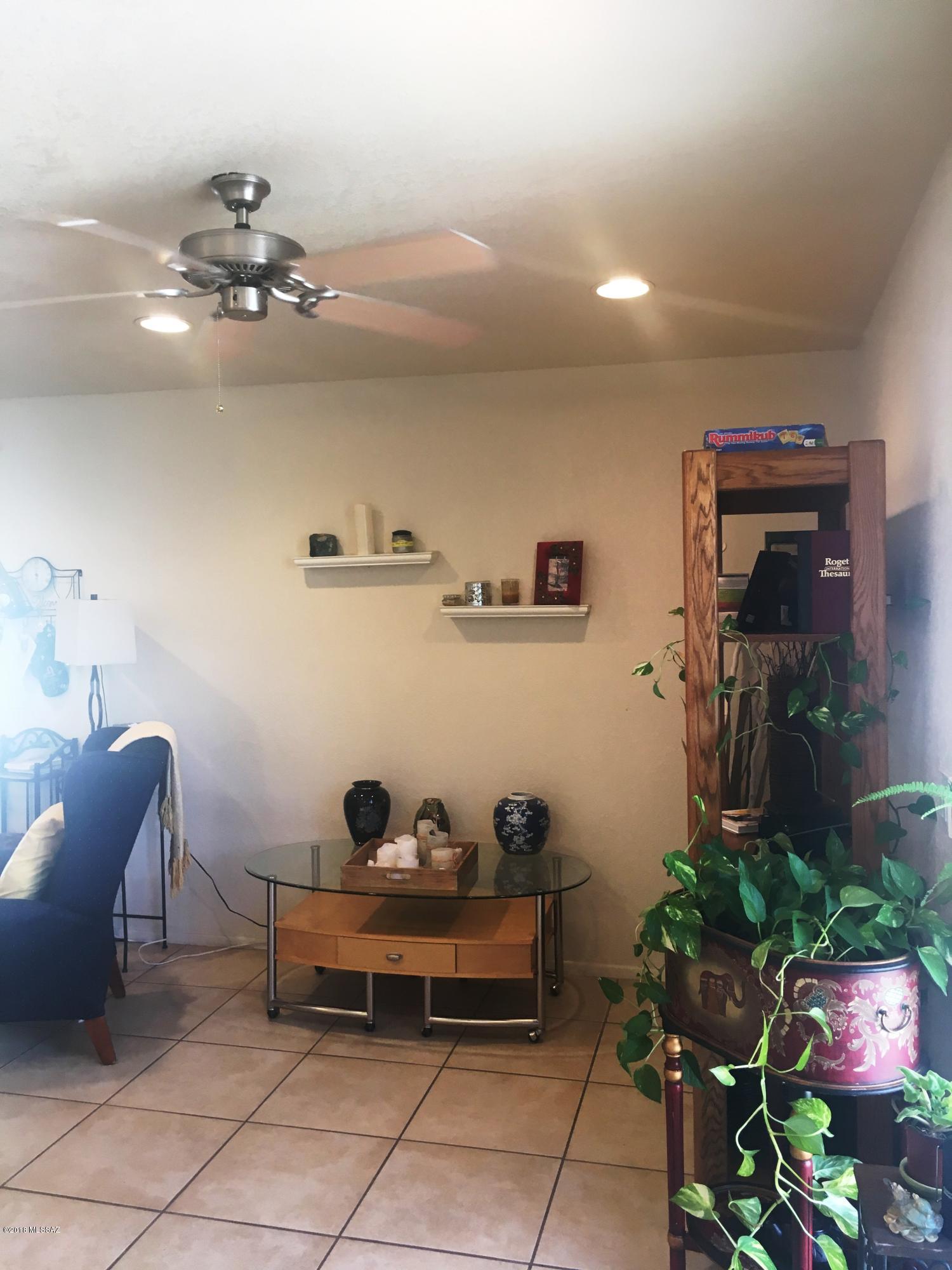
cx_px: 476
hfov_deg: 48.2
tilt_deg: -3.0
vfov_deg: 61.7
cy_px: 635
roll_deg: -0.2
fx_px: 1063
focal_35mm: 29
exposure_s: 1/30
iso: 50
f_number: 2.2
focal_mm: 4.15
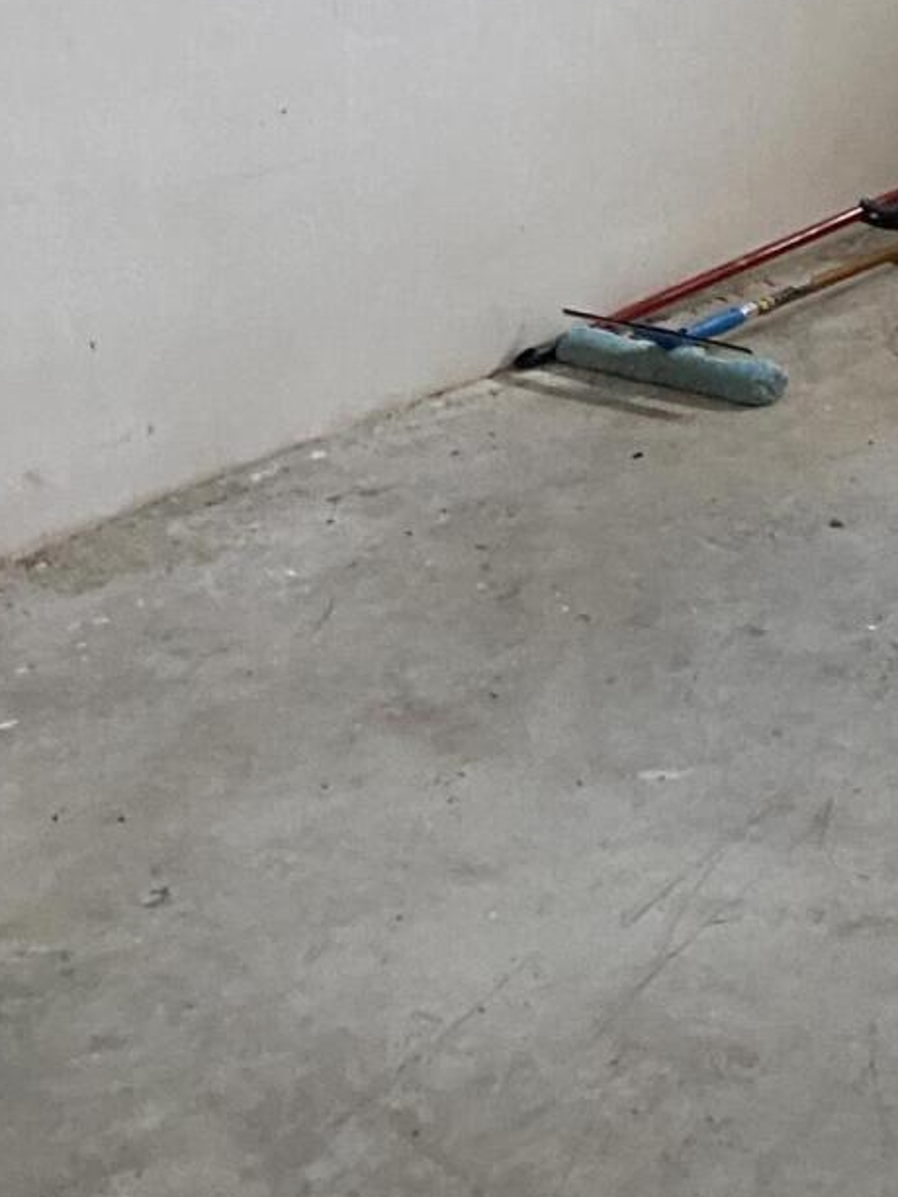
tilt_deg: -11.4
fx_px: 2940
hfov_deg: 15.7
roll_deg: -2.9
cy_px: -106
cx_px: 1413
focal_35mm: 85
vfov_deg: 21.8
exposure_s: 1/60
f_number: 1.8
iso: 250
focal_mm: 4.25
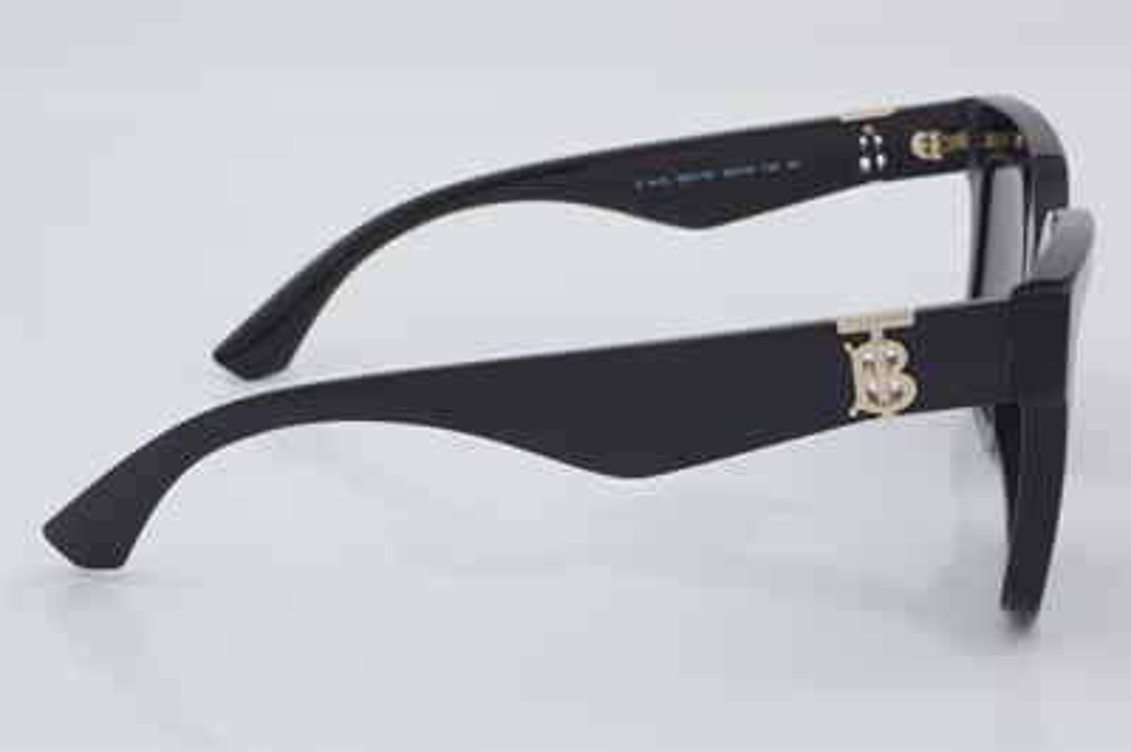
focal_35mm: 82
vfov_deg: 16.5
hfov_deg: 24.6
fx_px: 2590
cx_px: 566
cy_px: 376
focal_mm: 55
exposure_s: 1/4
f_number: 32
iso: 100
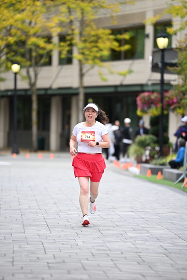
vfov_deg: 10.3
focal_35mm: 200
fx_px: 1557
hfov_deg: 6.9
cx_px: 94
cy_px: 140
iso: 640
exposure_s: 1/2000
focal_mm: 200
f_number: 2.8
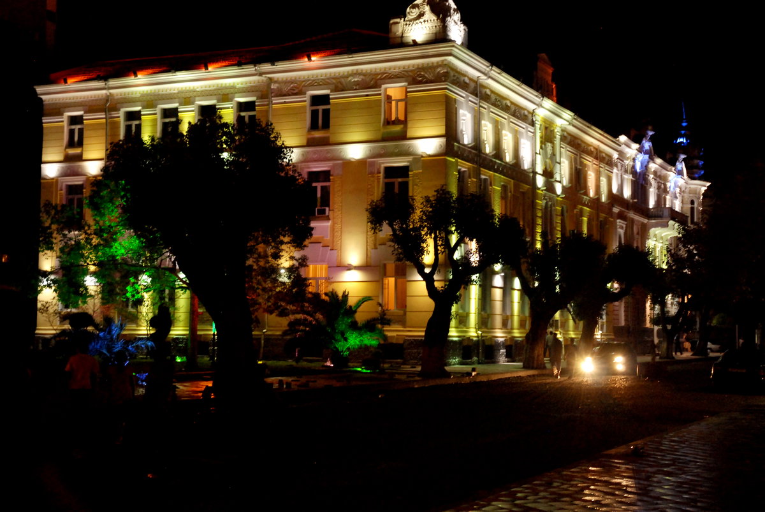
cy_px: 256
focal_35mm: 57
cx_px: 382
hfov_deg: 35.0
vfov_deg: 23.8
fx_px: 1213
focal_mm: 38
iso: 800
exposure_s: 1/13
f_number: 4.2
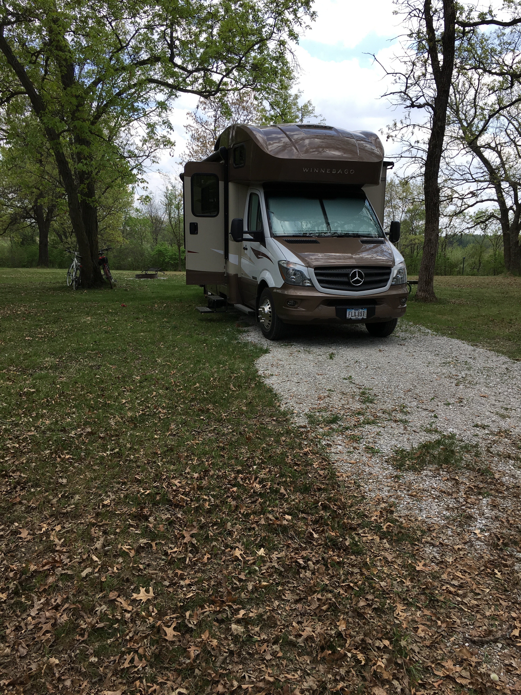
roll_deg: -1.0
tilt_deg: -8.3
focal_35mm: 29
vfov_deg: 61.7
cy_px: 348
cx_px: 260
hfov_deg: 48.2
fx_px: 582
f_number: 2.2
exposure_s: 1/855
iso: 25
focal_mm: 4.15
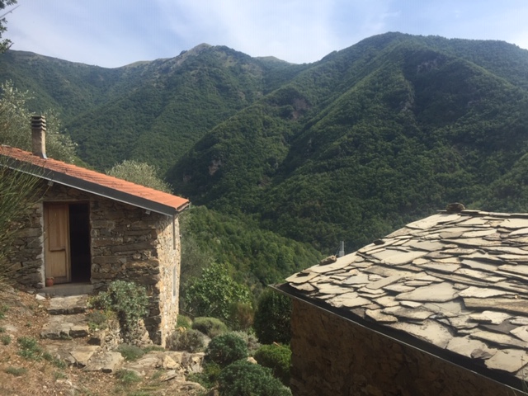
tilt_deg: -2.5
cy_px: 198
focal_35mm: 29
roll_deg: +0.6
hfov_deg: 61.7
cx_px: 264
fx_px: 442
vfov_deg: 48.2
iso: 32
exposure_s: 1/1647
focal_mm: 4.15
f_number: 2.2
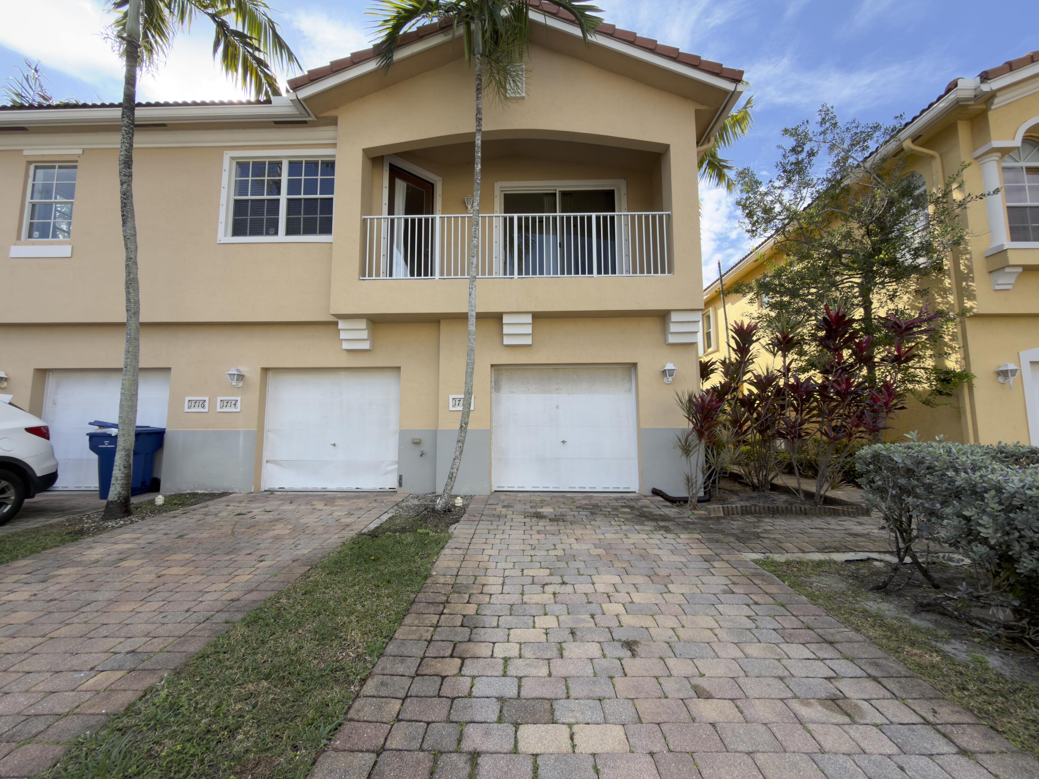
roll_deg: +0.8
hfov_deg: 102.1
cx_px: 520
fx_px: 420
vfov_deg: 85.7
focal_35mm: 14
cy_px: 390
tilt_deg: +5.9
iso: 20
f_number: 2.2
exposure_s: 1/326
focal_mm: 2.22
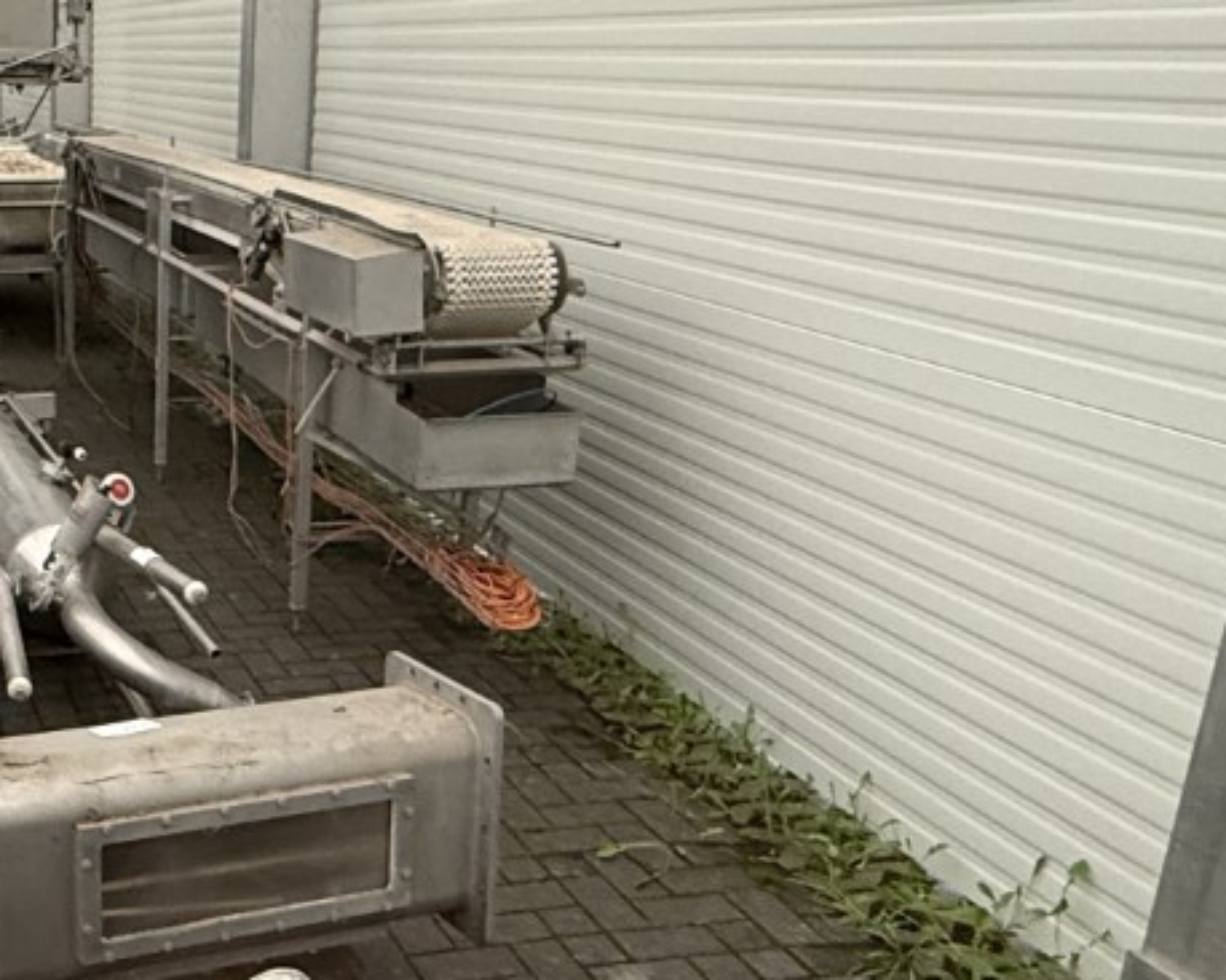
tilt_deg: -17.2
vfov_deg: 34.8
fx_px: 1560
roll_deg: +0.4
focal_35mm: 43
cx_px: 88
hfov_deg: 39.4
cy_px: 552
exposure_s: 1/60
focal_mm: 2.22
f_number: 2.2
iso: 500
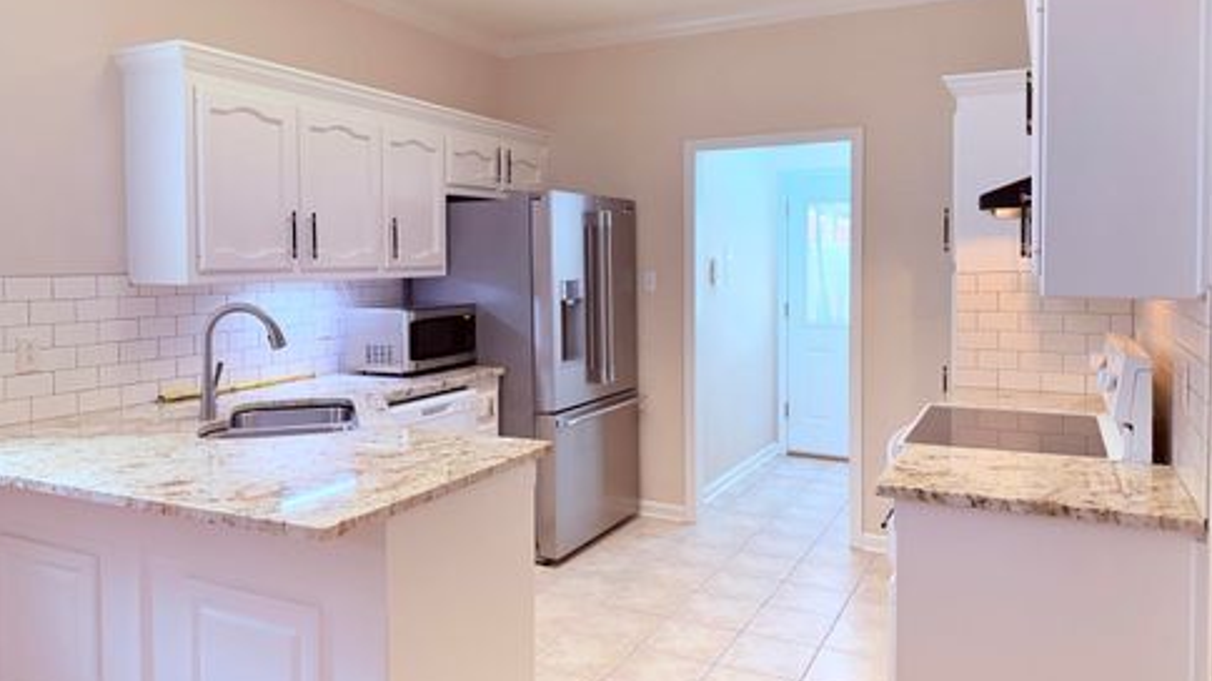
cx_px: 601
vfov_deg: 42.7
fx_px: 868
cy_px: 284
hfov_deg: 69.9
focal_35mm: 27
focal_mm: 6.76
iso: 200
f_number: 1.78
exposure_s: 1/228
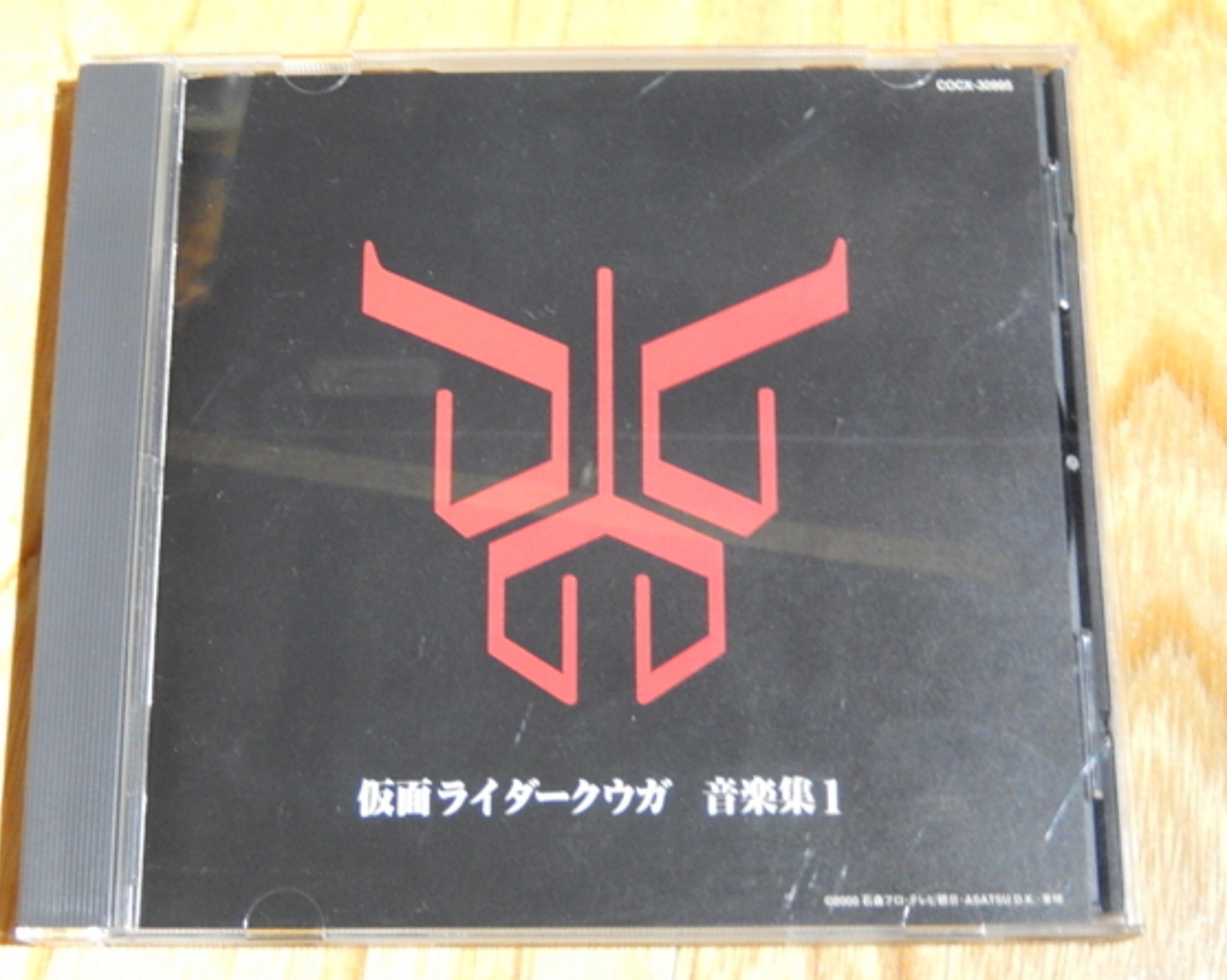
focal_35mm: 61
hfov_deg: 31.0
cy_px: 489
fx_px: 2214
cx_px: 586
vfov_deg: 25.0
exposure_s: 1
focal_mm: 10.4
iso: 1000
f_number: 4.6
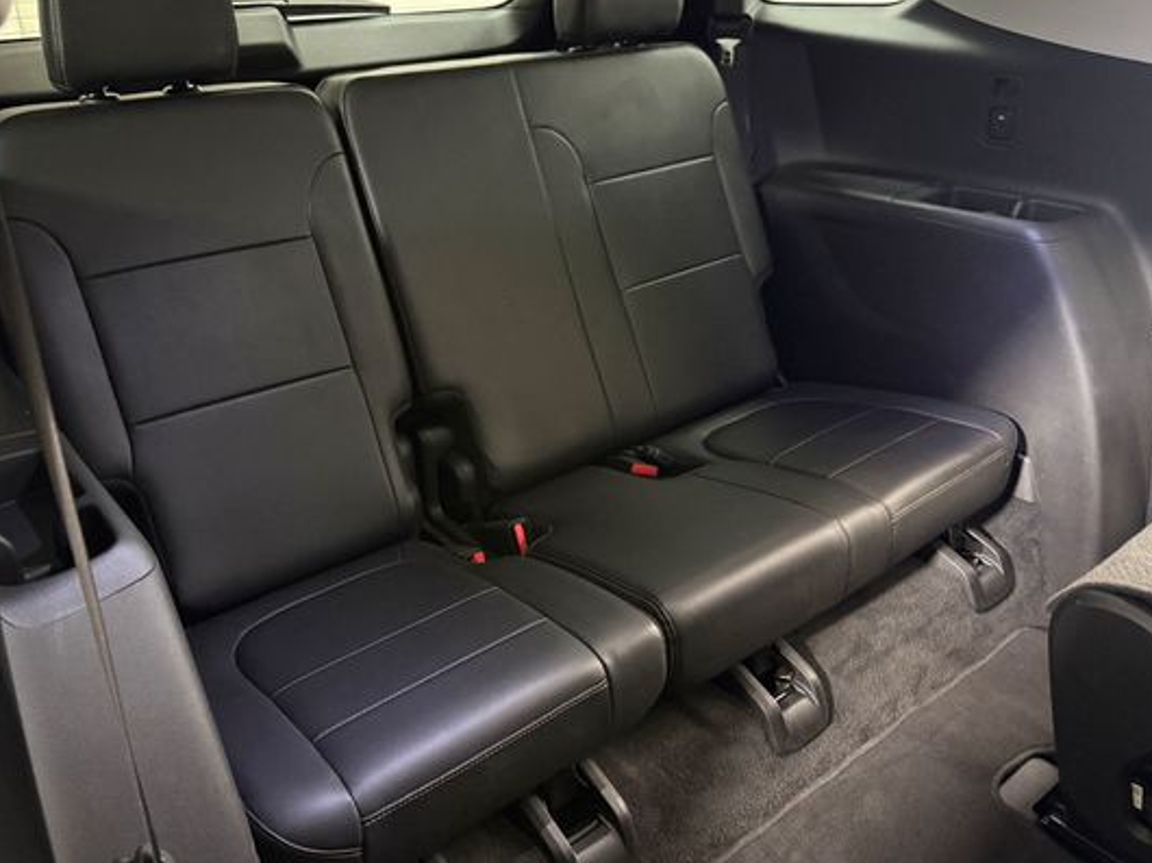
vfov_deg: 48.1
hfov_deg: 61.5
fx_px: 965
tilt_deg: -22.5
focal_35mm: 29
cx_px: 502
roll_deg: +3.1
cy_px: 393
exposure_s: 1/30
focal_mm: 6.76
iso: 1250
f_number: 1.78
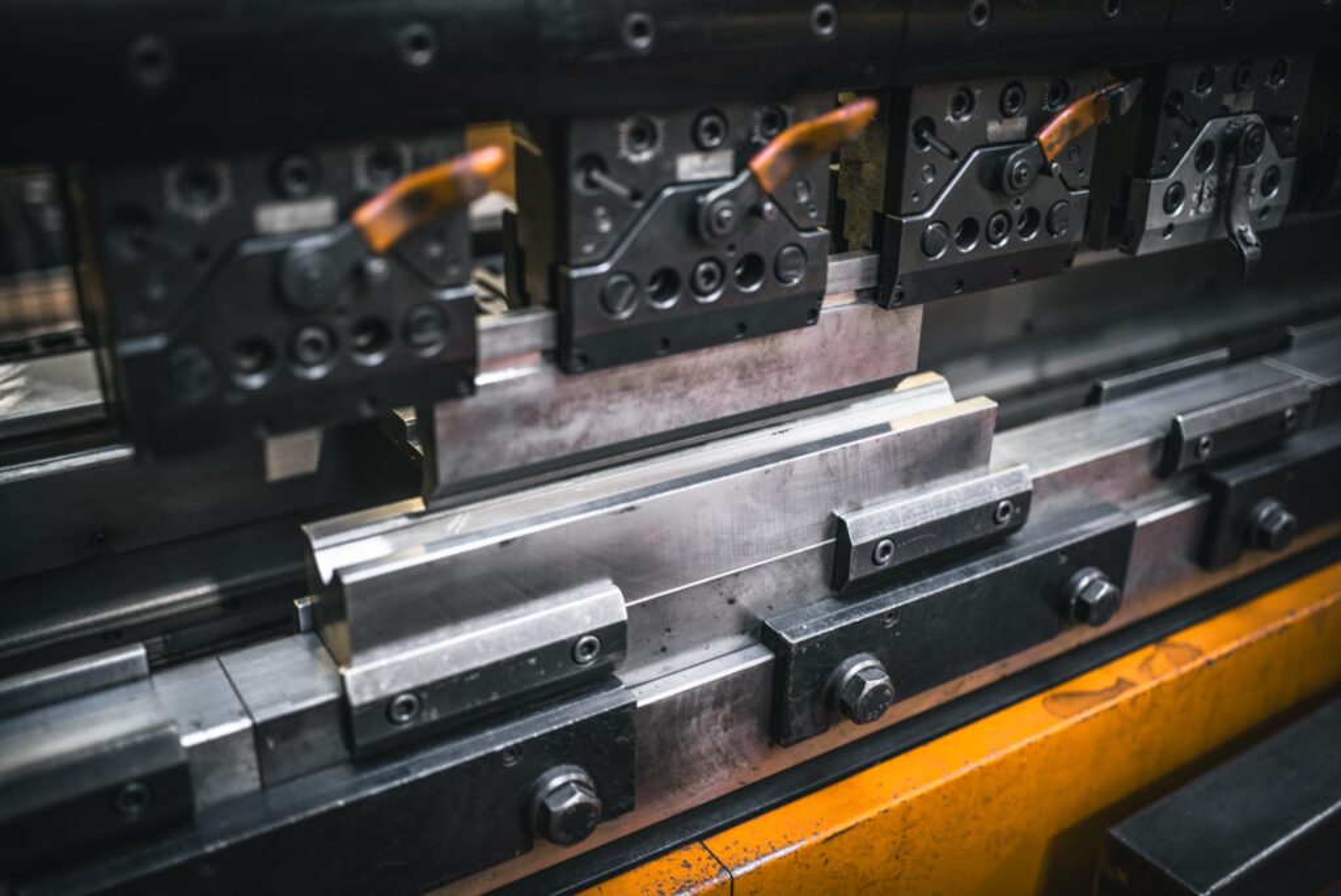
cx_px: 670
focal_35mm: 35
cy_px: 448
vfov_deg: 37.9
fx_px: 1304
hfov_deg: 54.4
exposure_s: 1/40
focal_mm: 35
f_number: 1.4
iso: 110
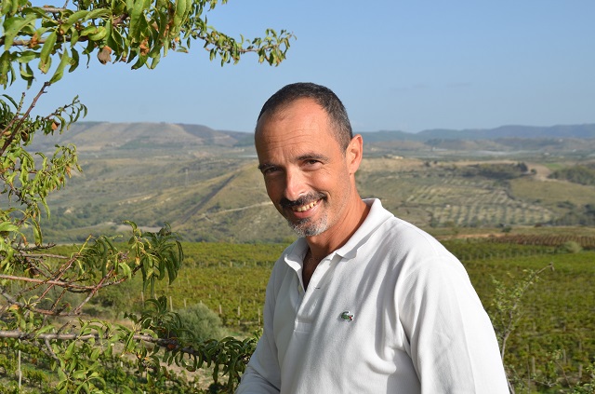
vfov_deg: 27.9
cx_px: 298
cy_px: 197
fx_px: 791
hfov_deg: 41.2
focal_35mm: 48
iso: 100
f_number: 8
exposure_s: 1/250
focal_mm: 32
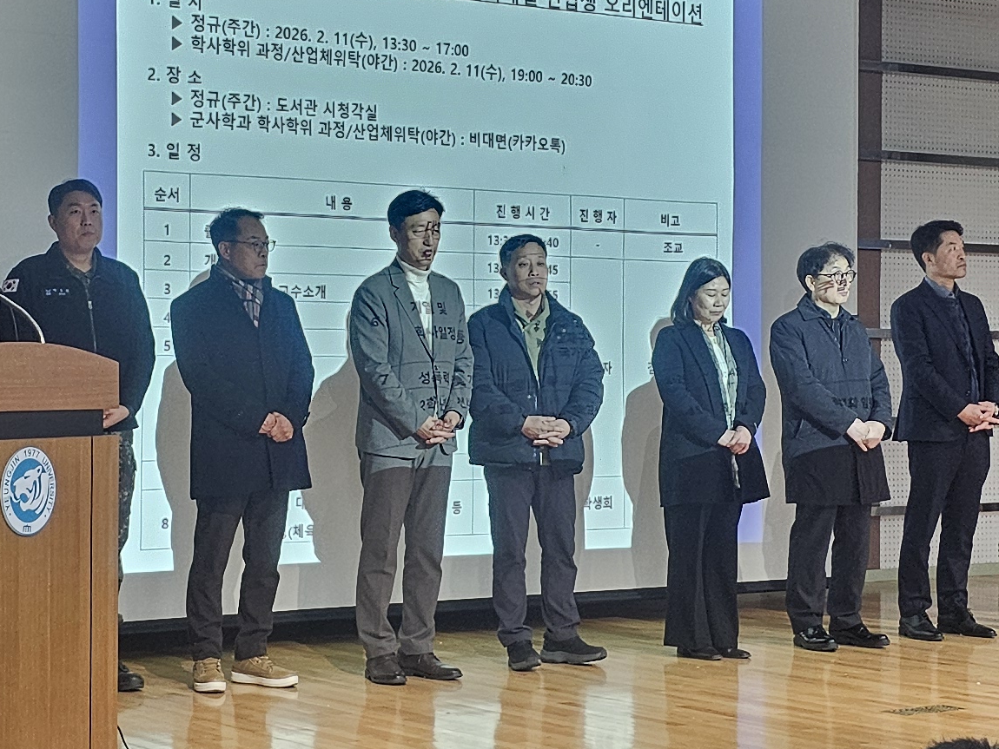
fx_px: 2309
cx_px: 363
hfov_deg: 24.3
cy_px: 306
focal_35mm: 80
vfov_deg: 18.4
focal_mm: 6.3
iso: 250
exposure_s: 1/120
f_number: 1.7
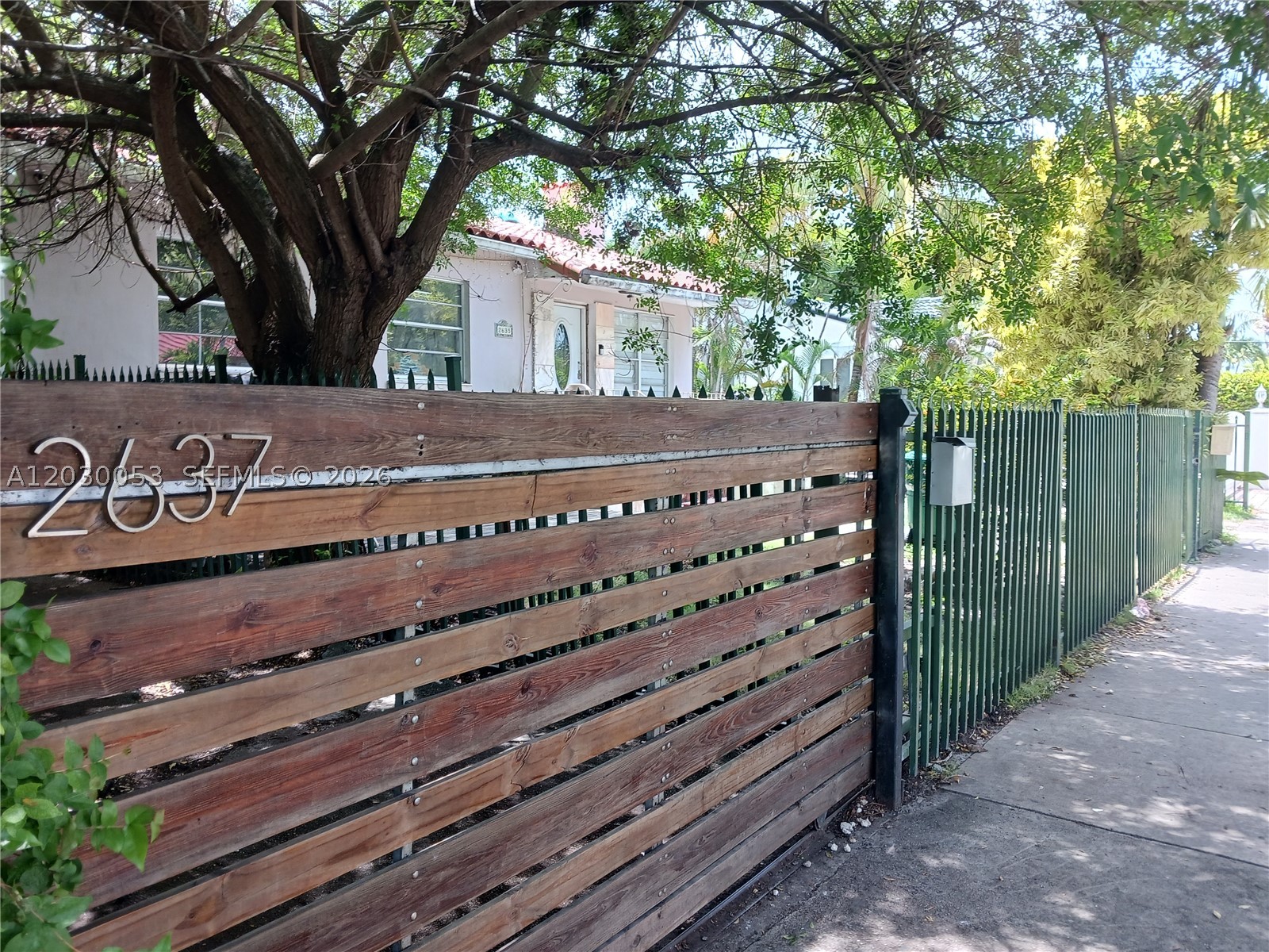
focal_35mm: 27
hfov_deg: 65.3
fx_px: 990
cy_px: 476
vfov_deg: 51.4
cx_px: 634
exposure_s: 1/50
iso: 32
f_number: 1.8
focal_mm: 4
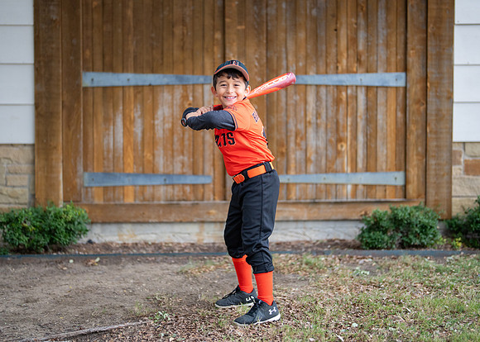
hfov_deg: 31.9
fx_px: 839
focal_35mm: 62
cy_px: 154
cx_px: 231
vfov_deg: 23.1
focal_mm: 50
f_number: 1.2
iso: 500
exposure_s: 1/640
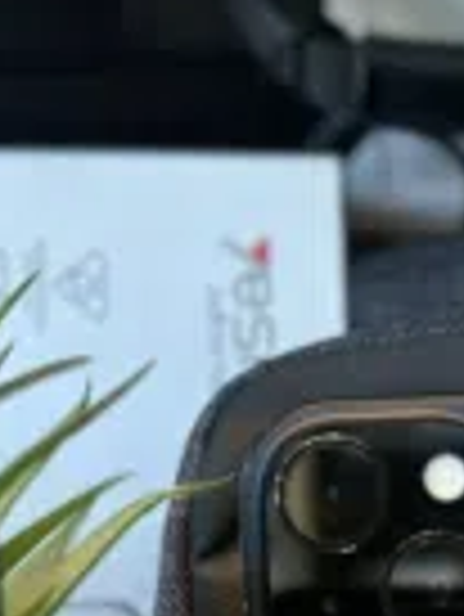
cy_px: 787
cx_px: 509
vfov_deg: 13.6
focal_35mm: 140
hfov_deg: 10.5
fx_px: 2498
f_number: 1.78
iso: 125
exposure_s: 1/130
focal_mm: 6.86
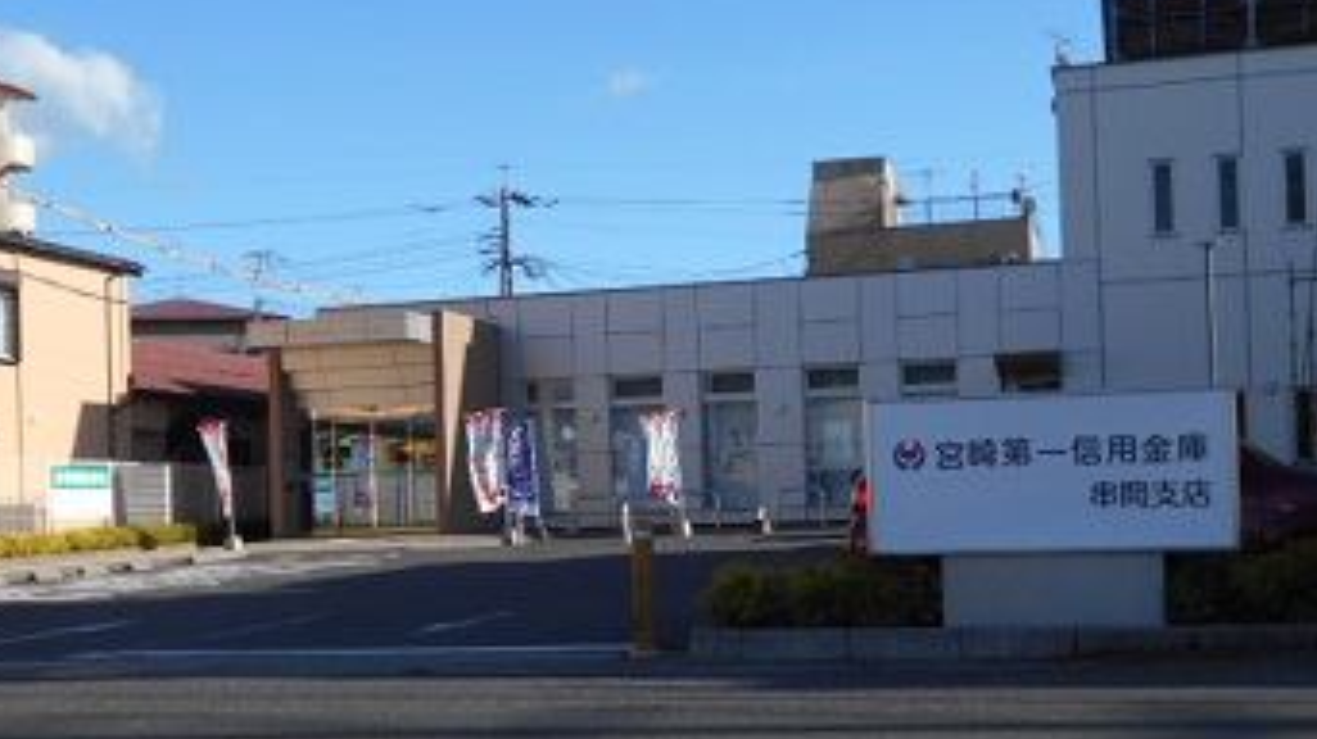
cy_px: 477
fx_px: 1710
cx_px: 647
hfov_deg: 42.1
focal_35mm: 49
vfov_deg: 24.3
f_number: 4.2
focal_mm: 7.7
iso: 80
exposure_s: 1/640
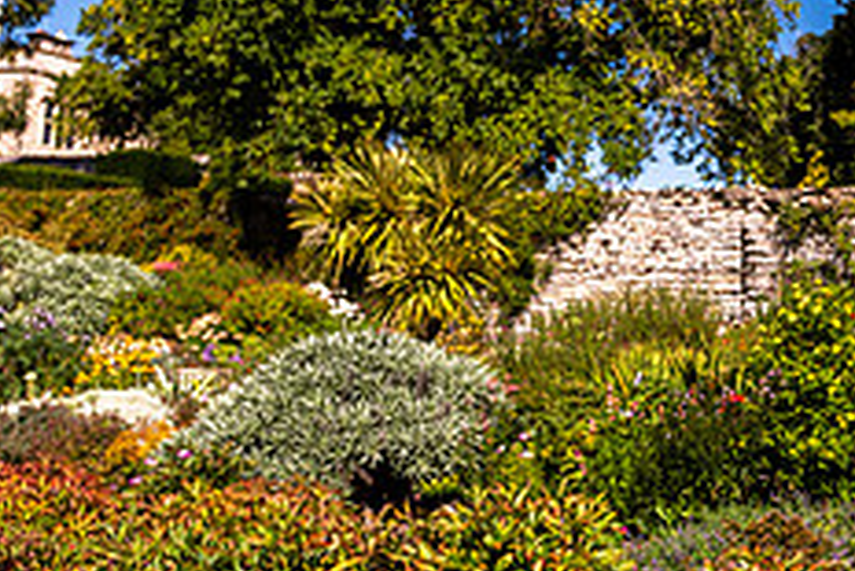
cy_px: 260
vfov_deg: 22.6
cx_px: 929
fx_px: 1426
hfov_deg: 30.1
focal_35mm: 60
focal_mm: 24
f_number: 5.6
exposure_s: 1/1000
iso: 160
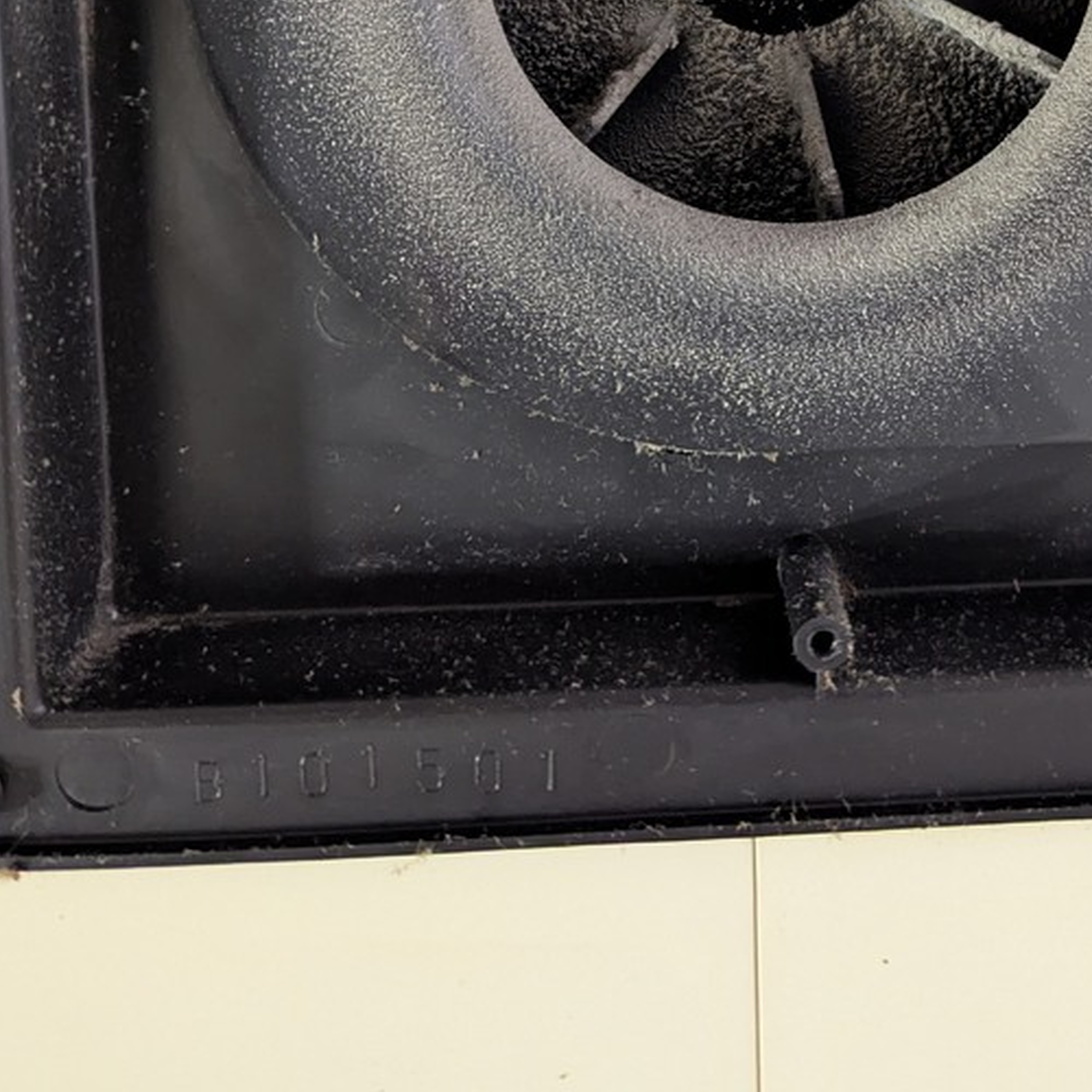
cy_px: 92
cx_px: 782
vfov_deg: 35.8
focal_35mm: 44
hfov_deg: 37.6
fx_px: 1570
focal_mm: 6.81
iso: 835
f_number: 1.85
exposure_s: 1/43.1
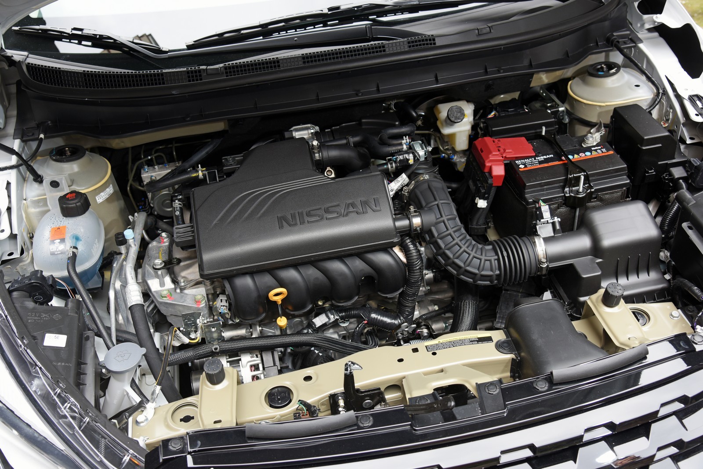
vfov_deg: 35.1
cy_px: 234
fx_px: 742
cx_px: 352
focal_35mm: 38
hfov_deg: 50.7
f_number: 5.6
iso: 400
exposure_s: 1/80
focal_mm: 38
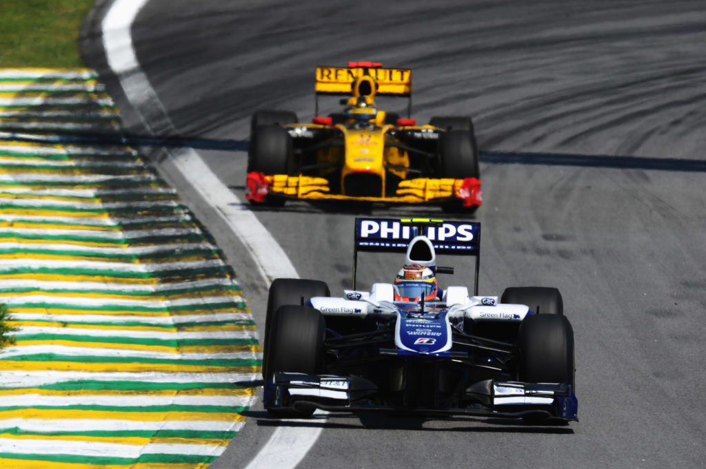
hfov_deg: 3.4
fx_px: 11757
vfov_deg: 2.3
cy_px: 234
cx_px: 353
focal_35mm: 600
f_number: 9
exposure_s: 1/500
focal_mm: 600
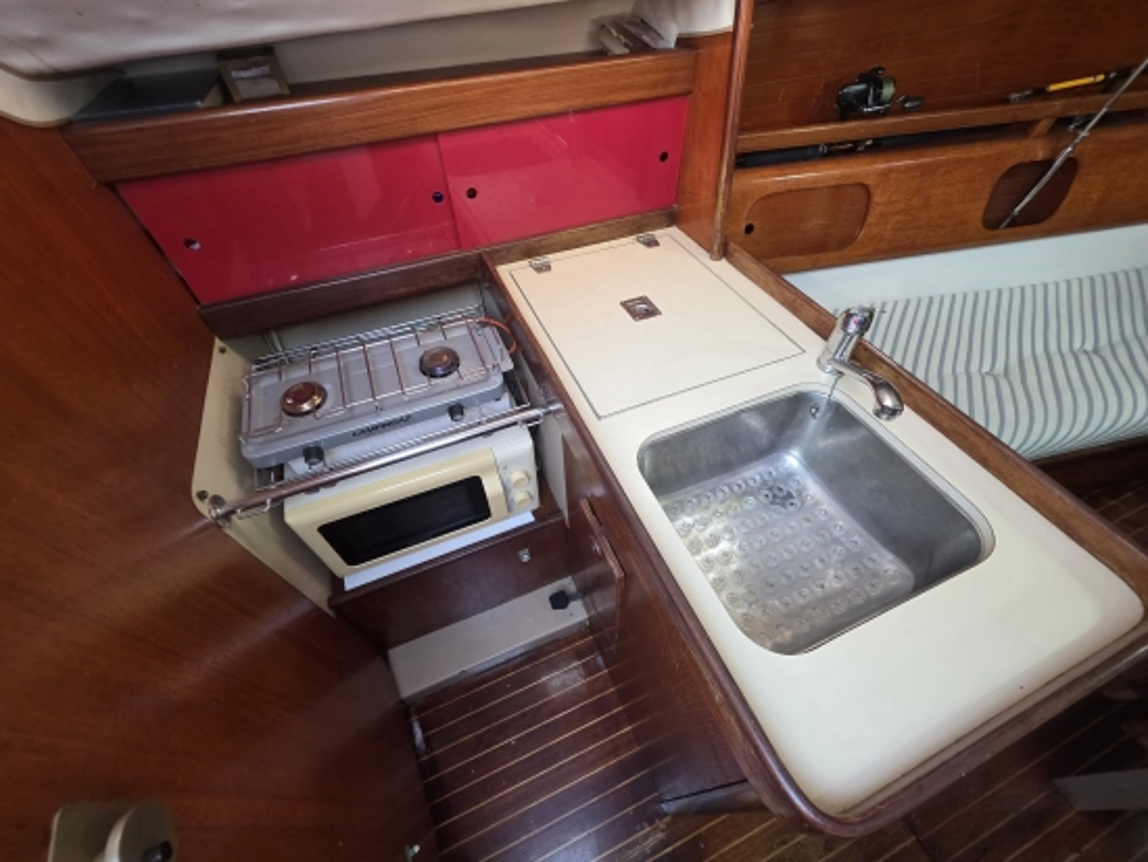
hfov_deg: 106.2
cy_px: 431
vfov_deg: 90.0
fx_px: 431
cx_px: 574
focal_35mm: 13
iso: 250
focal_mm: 2.2
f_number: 1.9
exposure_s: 1/50
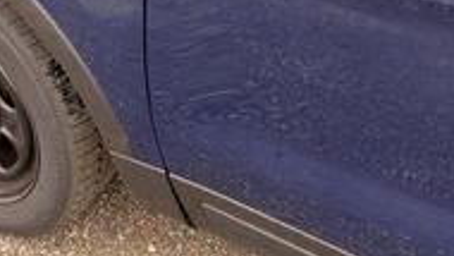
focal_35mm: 55
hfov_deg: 37.6
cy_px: -74
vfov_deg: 20.1
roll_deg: -3.4
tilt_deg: -26.4
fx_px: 662
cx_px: 170
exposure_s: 1/671
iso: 100
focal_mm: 6.76
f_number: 1.78
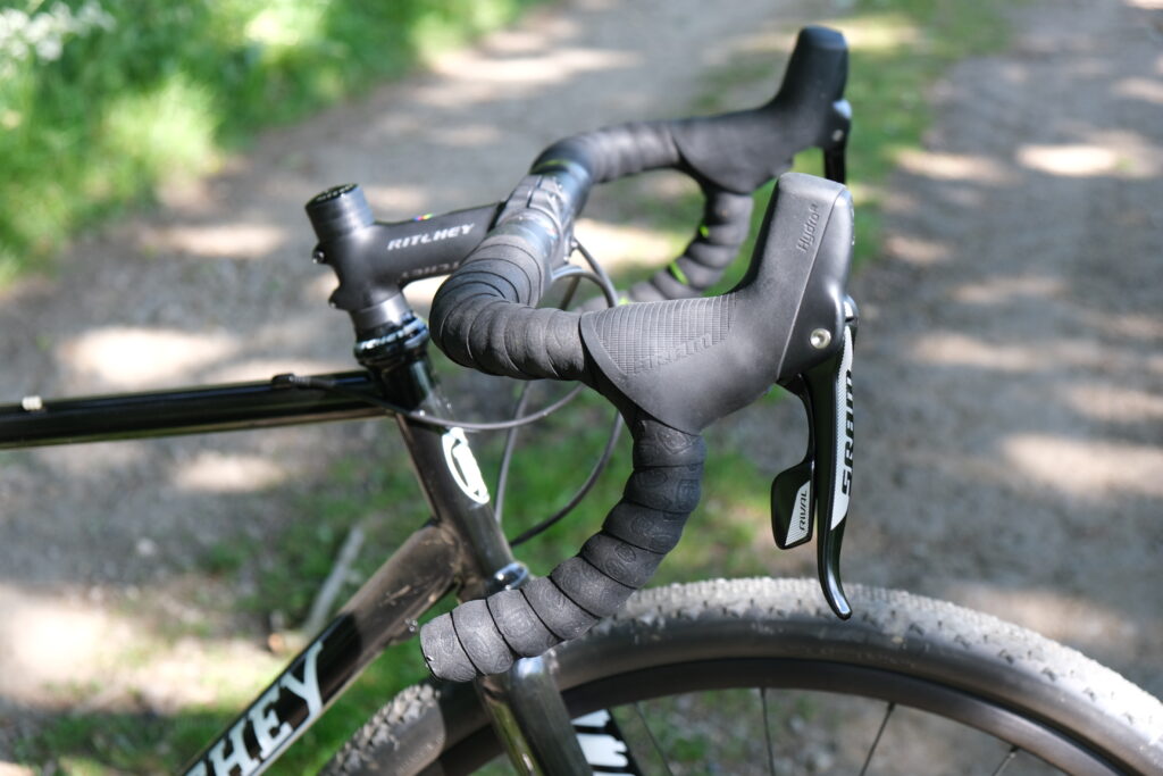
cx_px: 582
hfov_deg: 35.6
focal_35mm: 56
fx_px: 1809
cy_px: 388
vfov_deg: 24.2
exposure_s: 1/100
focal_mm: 37.4
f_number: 4
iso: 160
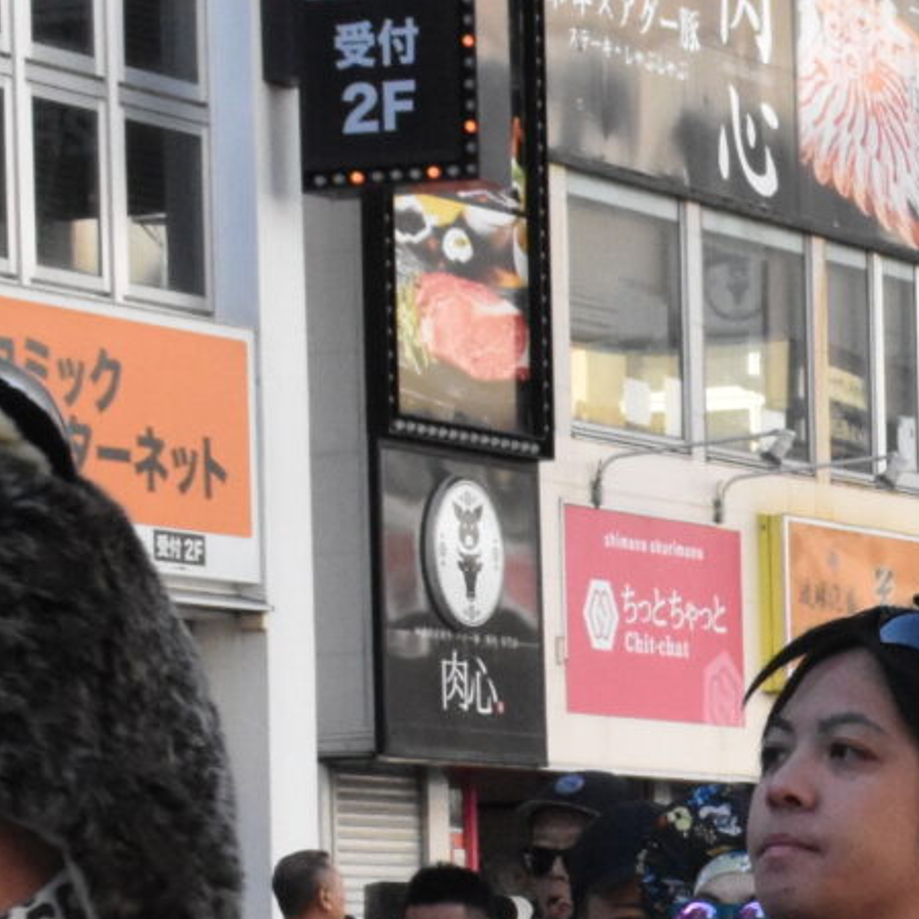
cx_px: 1306
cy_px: 1074
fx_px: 5900
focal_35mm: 196
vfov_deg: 8.8
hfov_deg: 8.7
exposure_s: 1/800
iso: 2500
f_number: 14
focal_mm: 27
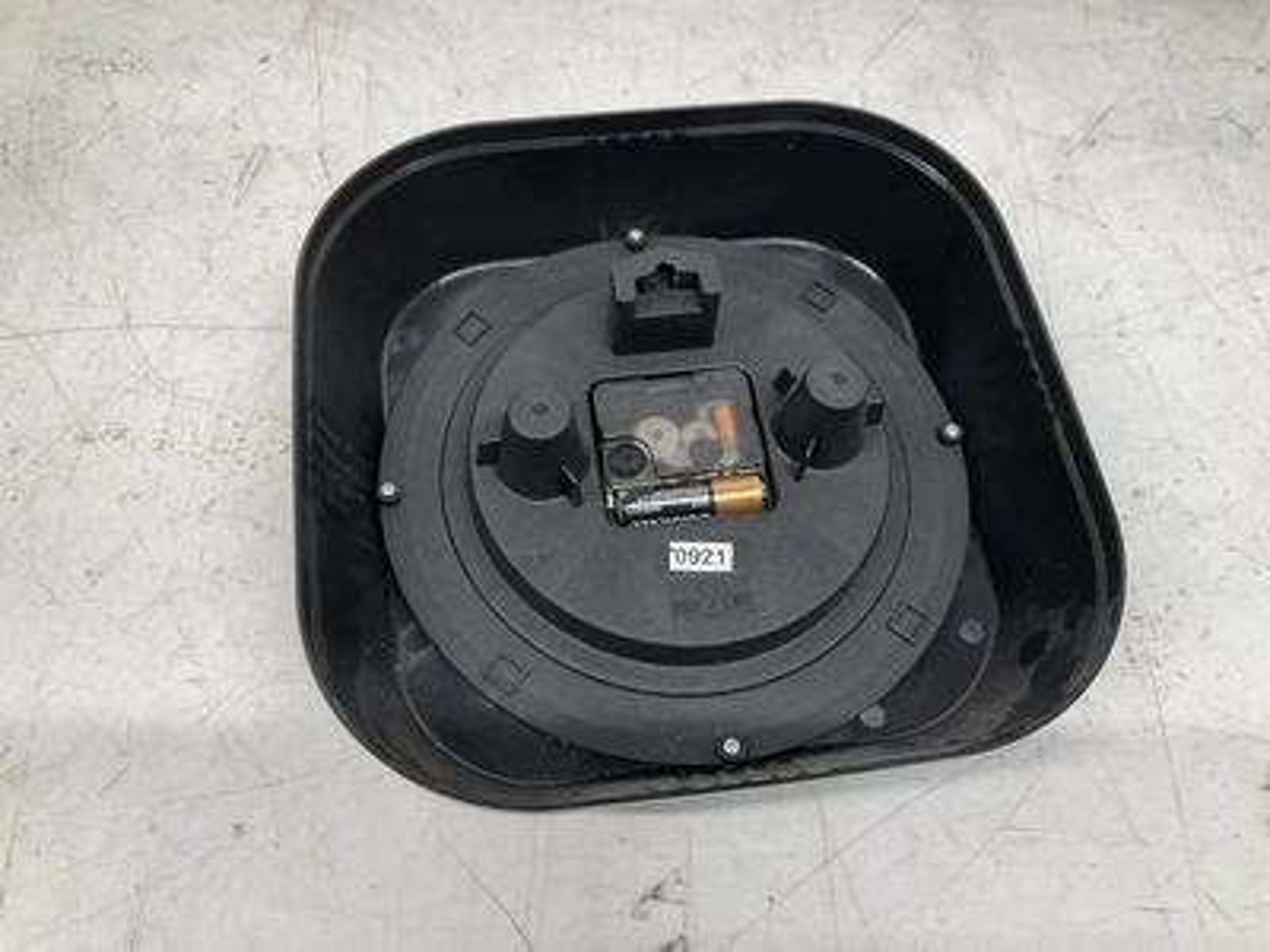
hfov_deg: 61.7
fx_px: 1064
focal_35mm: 29
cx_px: 635
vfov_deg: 48.2
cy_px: 476
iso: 64
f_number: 1.8
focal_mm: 3
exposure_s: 1/120
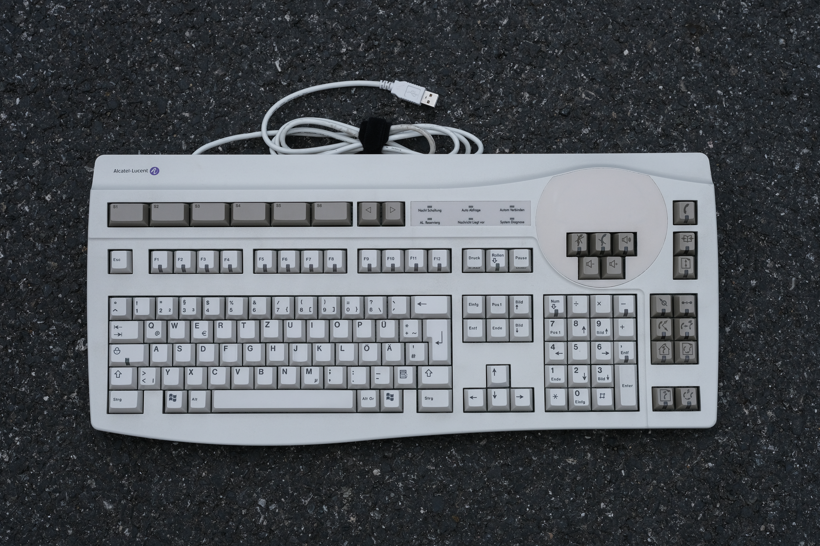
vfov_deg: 23.0
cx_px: 410
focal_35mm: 59
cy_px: 273
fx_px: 1344
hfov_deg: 33.9
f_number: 8
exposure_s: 1/420
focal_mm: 39.3
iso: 640
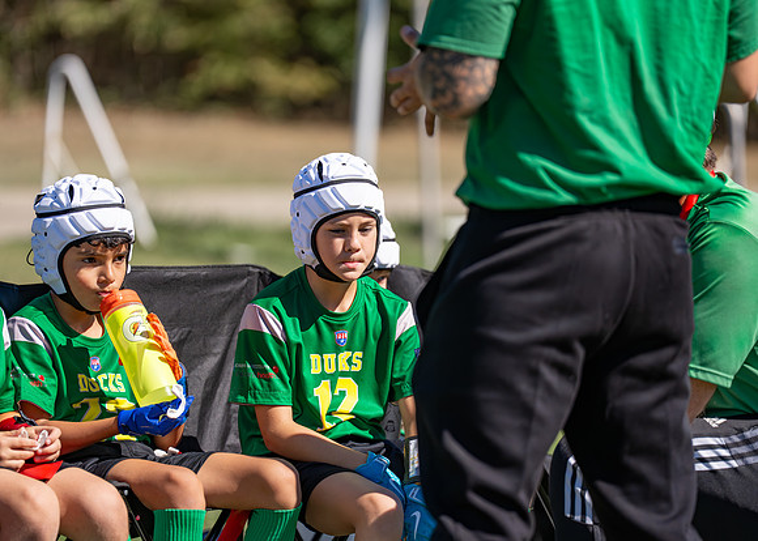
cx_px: 324
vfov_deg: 6.4
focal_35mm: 225
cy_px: 274
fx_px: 4832
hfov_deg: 9.0
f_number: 2.8
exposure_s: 1/4000
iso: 200
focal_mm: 200
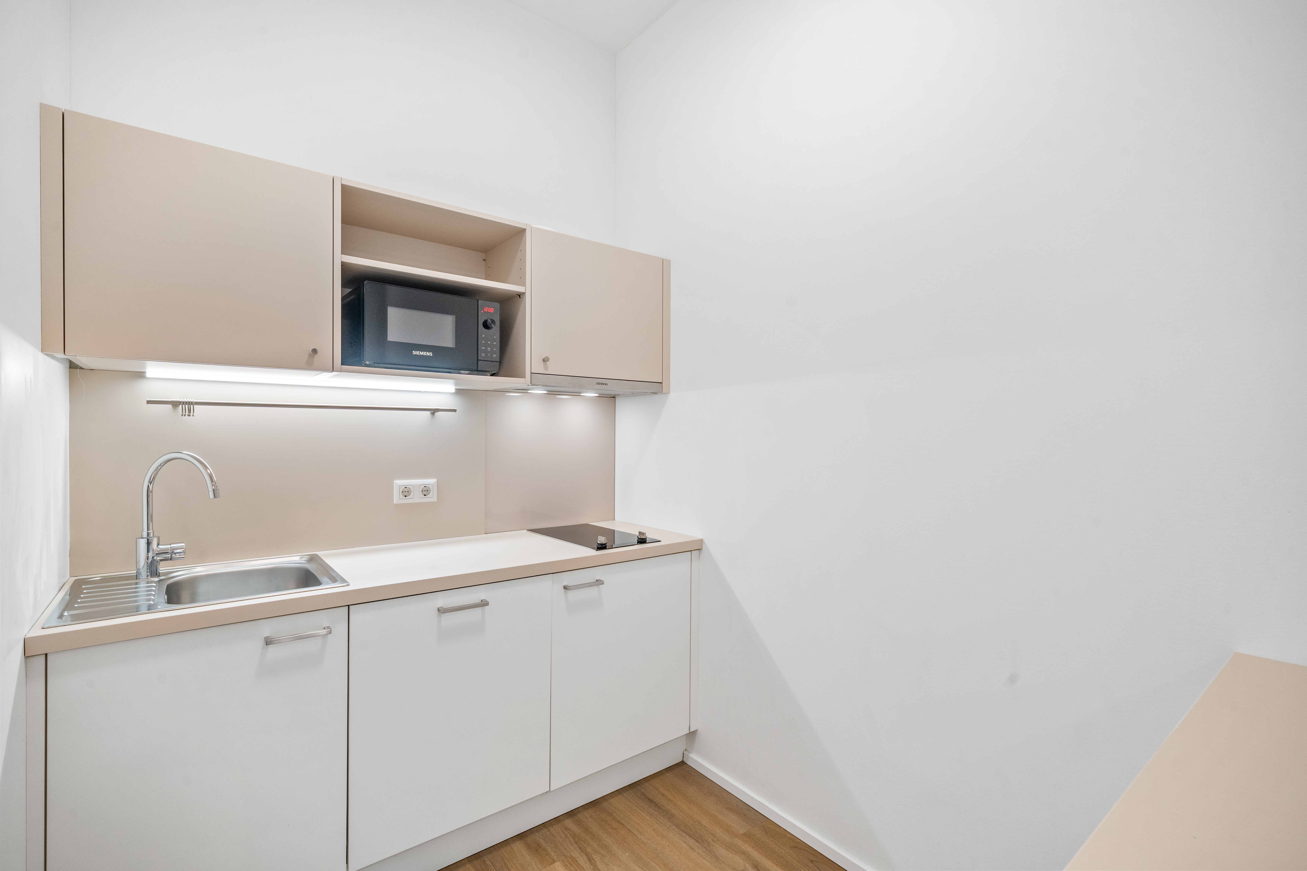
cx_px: 654
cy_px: 436
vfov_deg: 77.3
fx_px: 545
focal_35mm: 15
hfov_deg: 100.4
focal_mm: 15
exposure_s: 1/15
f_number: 9
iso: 500
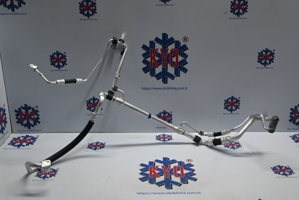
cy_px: 100
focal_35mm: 41
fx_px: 343
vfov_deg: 32.4
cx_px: 150
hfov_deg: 47.2
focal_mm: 27.5
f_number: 4.5
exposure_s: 1/40
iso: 220
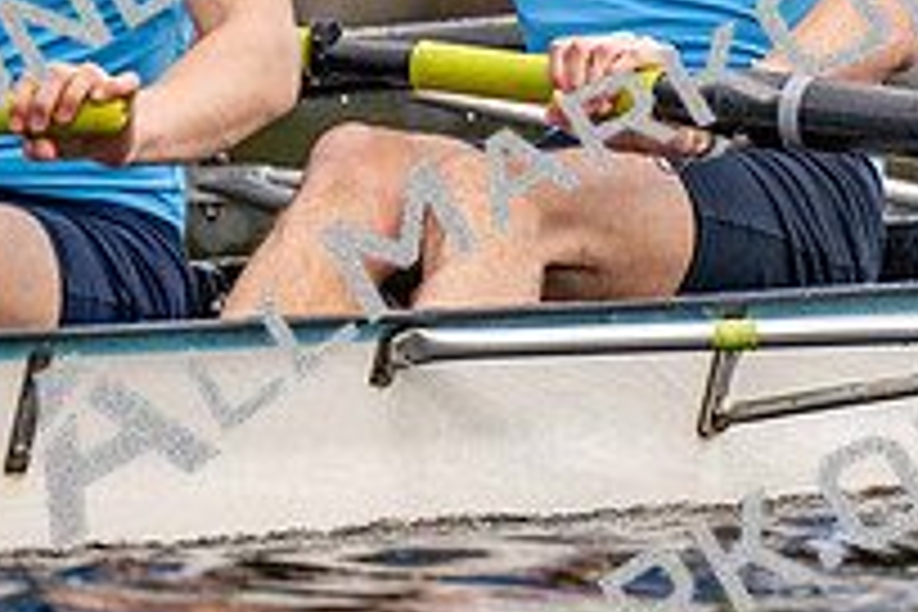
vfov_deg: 0.8
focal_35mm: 1707
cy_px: -146
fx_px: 43525
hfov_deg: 1.2
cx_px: 950
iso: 1600
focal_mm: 600
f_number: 4
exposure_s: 1/2500
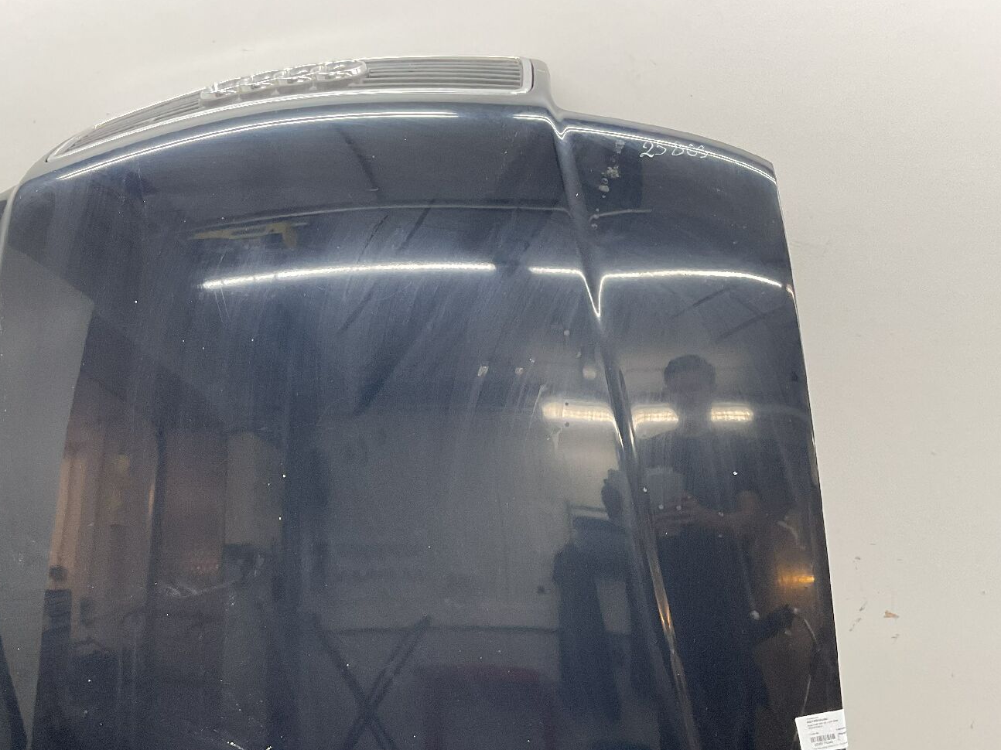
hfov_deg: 43.3
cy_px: 551
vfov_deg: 33.0
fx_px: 1243
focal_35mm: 43
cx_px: 340
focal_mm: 3
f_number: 1.8
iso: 64
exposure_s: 1/50
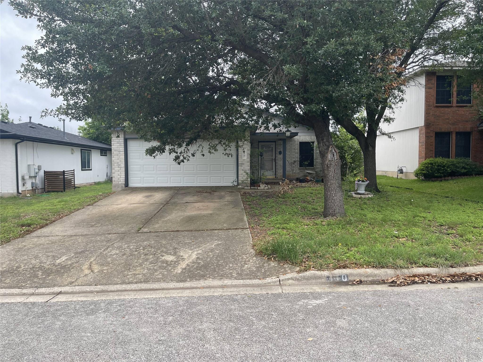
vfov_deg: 54.9
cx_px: 242
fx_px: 349
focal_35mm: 25
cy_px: 181
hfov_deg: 69.4
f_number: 1.6
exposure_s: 1/861
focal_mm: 5.1
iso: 32
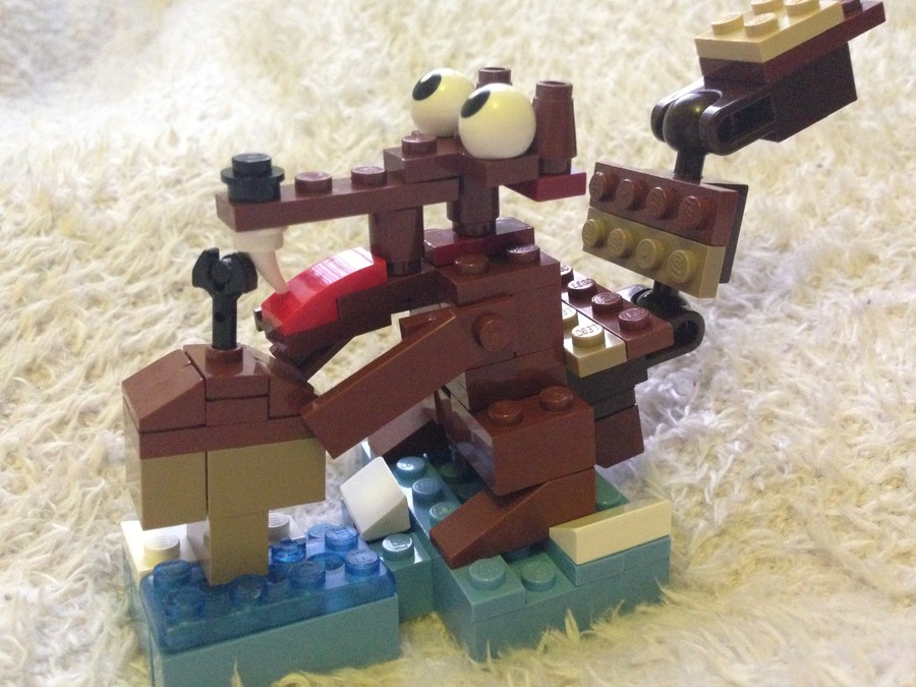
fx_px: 873
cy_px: 344
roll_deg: -6.4
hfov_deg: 55.4
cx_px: 458
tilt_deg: -10.1
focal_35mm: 33
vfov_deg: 42.9
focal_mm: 4.12
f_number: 2.4
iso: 640
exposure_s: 1/15
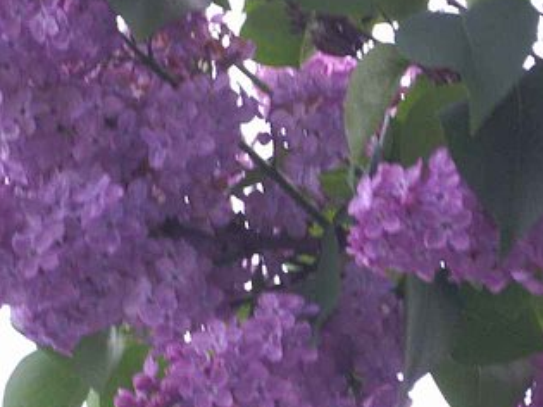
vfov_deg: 8.5
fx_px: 2728
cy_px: 129
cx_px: 302
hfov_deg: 11.4
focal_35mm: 174
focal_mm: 17.4
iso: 200
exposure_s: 1/15
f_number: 4.8
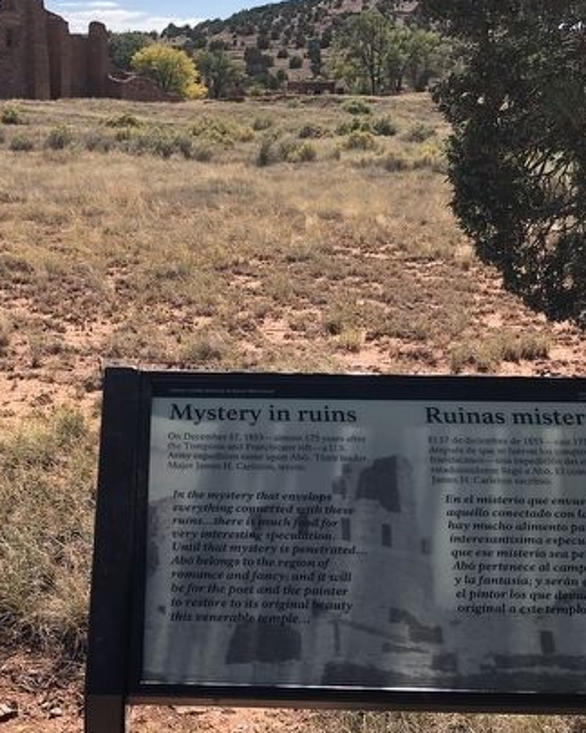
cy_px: 411
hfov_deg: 27.7
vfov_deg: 34.7
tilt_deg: -15.8
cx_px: 150
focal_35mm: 54
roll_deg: +0.2
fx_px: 1171
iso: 20
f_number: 1.8
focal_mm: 4
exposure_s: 1/1473
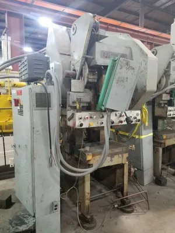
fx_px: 175
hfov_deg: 53.1
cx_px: 88
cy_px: 116
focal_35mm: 26
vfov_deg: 67.3
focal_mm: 4.2
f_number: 1.7
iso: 200
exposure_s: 1/13
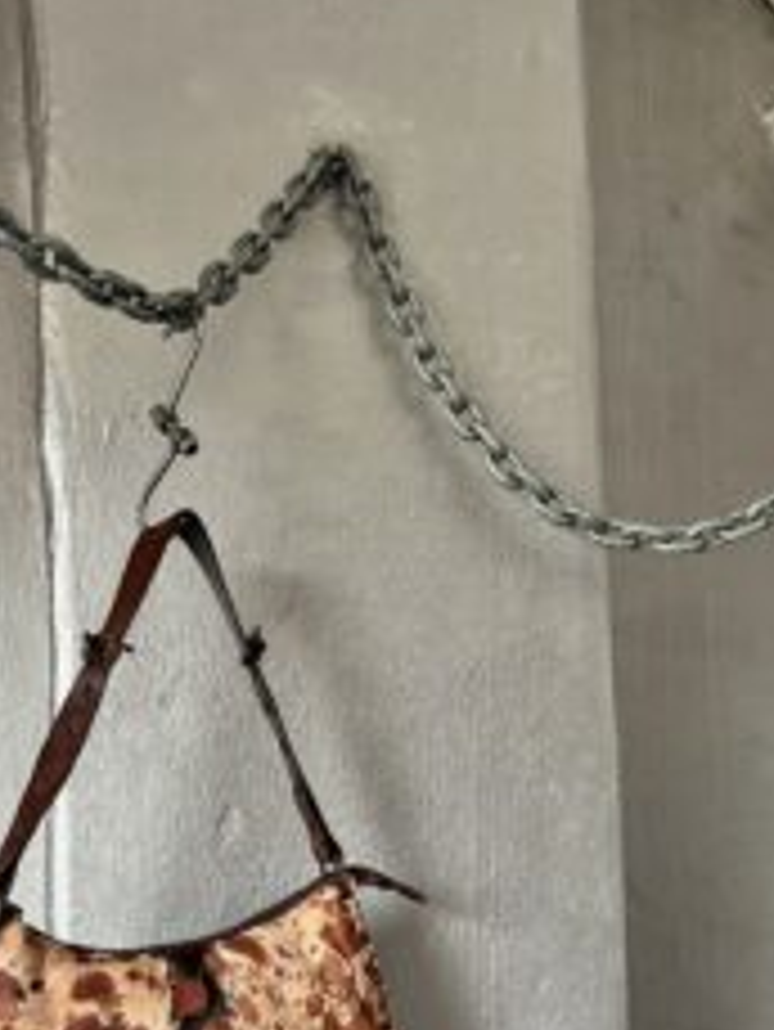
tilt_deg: +3.9
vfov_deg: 46.2
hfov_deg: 35.6
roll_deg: -1.3
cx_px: 254
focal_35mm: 40
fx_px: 1191
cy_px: 663
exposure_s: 1/60
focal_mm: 5.7
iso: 160
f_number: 1.5
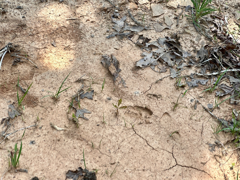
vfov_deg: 19.1
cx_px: 120
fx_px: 534
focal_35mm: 77
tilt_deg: -49.6
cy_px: 90
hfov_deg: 25.3
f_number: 2.8
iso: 32
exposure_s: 1/116
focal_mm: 9
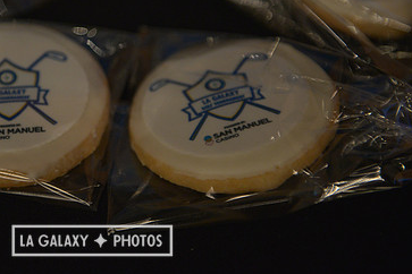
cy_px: 71
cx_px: 92
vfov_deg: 12.2
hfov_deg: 18.1
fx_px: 1282
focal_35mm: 112
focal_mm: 70
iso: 1600
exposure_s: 1/200
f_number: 2.8
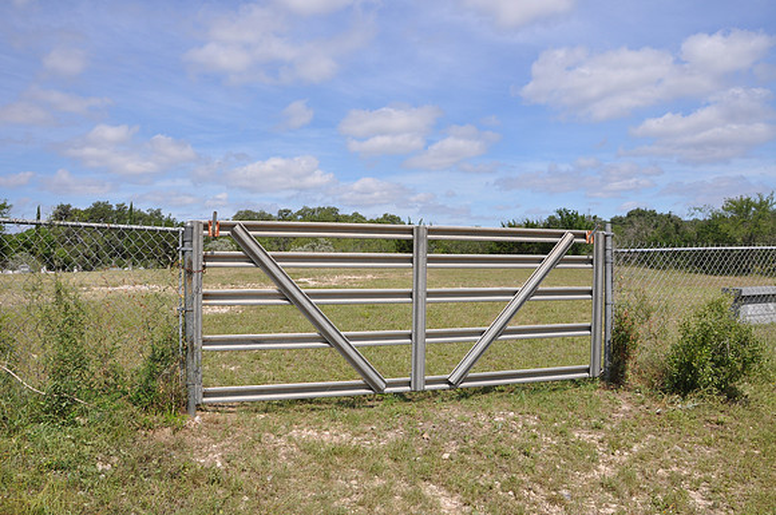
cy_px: 258
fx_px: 581
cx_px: 388
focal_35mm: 27
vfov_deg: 47.8
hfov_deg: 67.5
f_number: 11
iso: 200
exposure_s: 1/125
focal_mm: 18
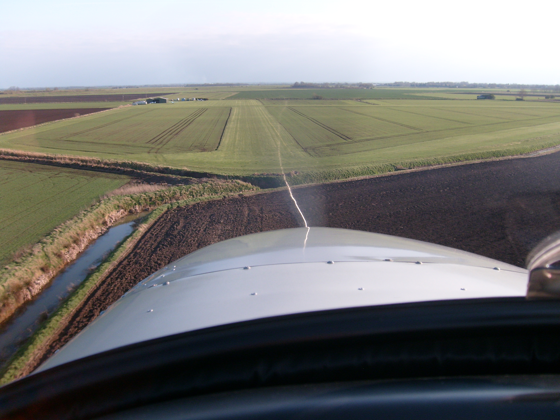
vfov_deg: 40.7
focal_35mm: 35
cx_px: 280
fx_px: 566
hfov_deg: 52.6
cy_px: 210
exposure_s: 1/125
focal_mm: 5.8
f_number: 7.1
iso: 80
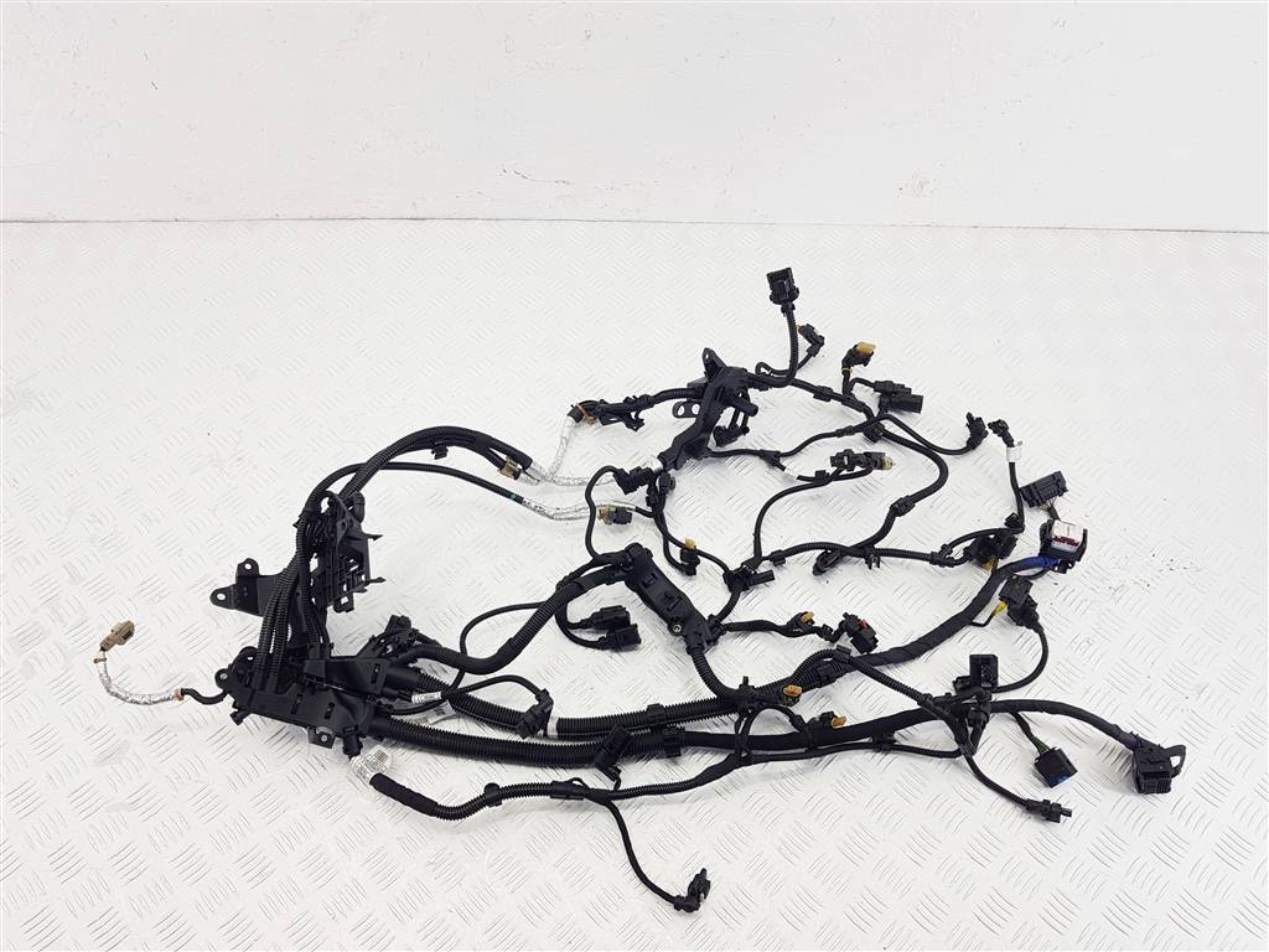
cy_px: 476
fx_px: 953
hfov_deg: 67.3
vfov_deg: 53.1
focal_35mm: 26
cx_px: 634
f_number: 1.7
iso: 50
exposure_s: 1/100
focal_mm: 4.2
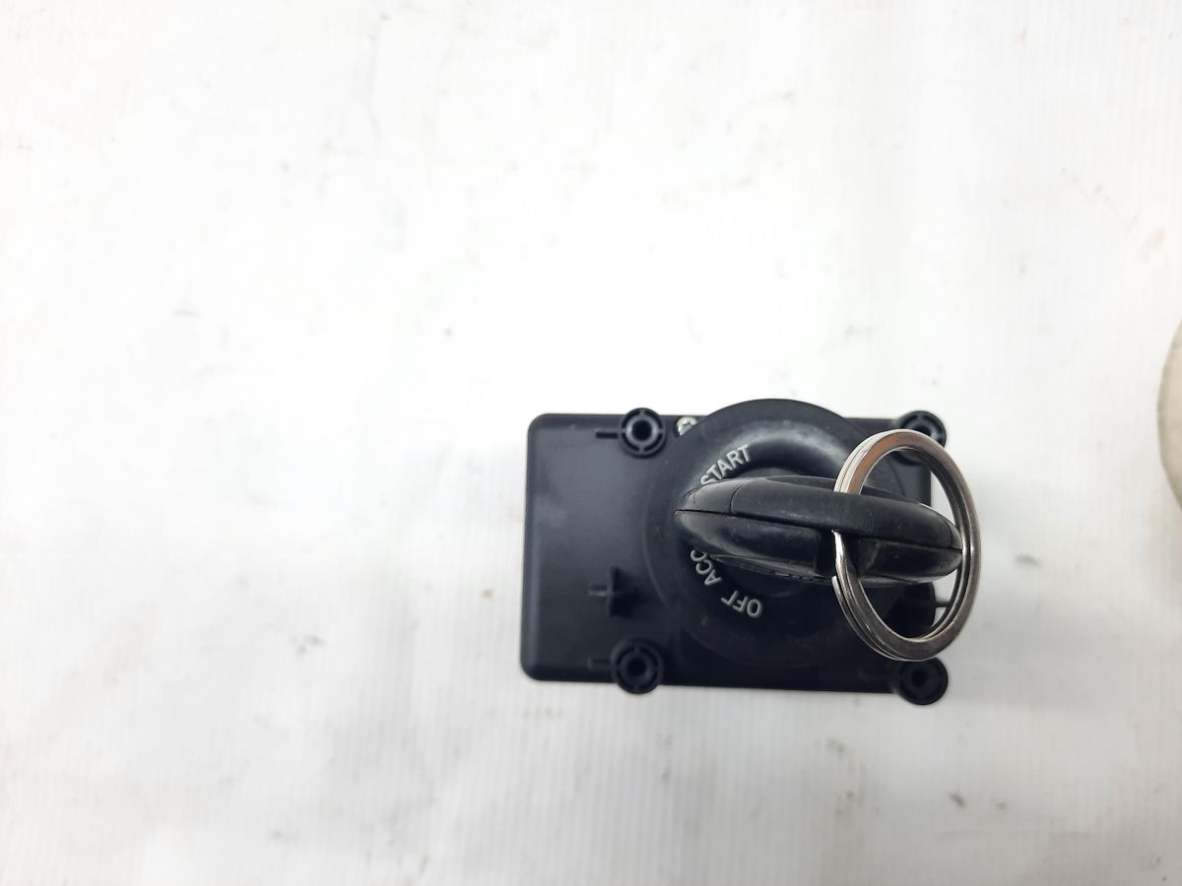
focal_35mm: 25
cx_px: 591
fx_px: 854
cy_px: 443
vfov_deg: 54.9
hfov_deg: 69.4
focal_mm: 4.6
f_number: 2
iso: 100
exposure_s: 1/50
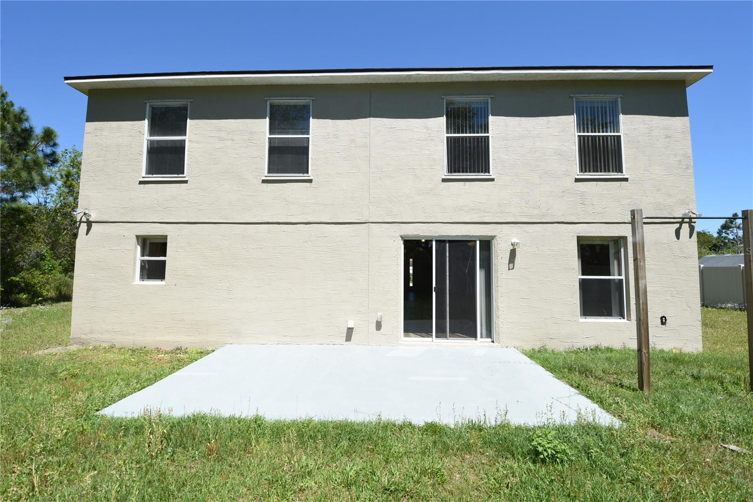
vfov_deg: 77.3
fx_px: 314
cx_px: 376
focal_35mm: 15
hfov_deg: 100.4
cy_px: 251
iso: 100
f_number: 7.1
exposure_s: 1/200
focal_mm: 10
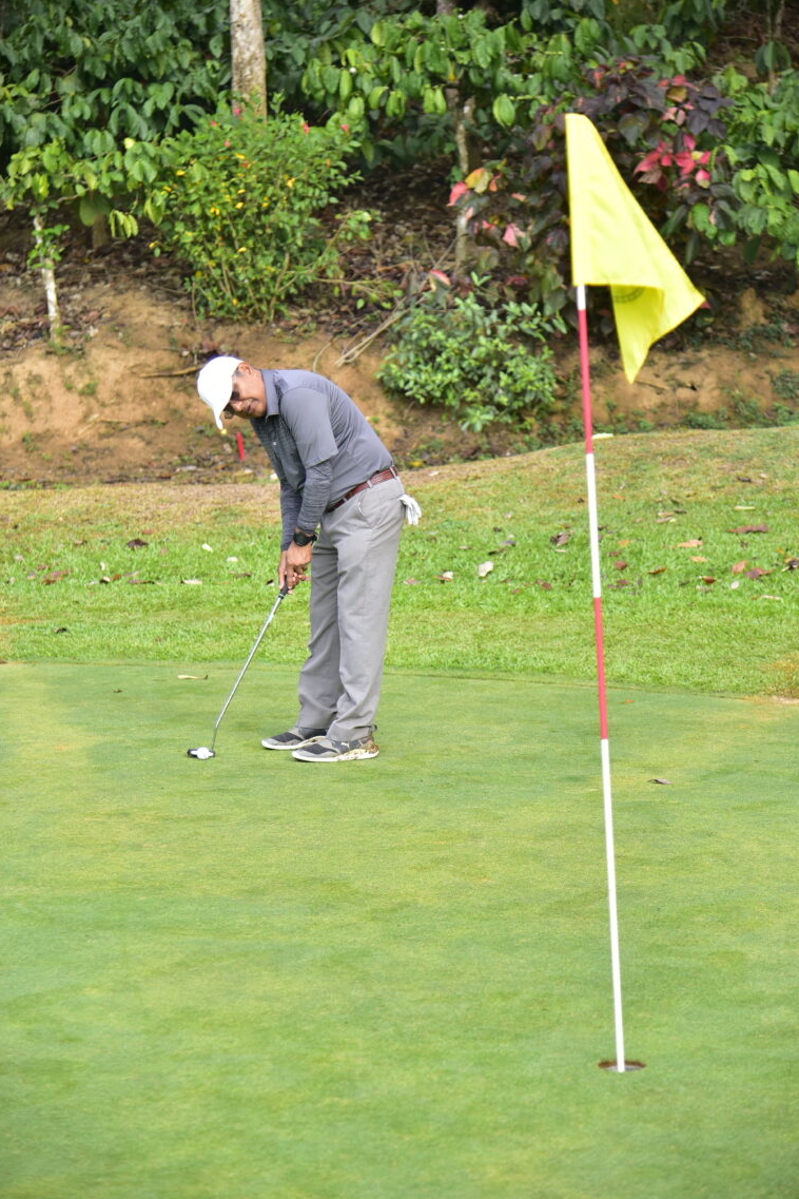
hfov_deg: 16.5
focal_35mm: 83
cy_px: 600
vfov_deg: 24.5
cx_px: 397
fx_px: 2763
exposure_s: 1/1000
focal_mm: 82
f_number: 4
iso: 500
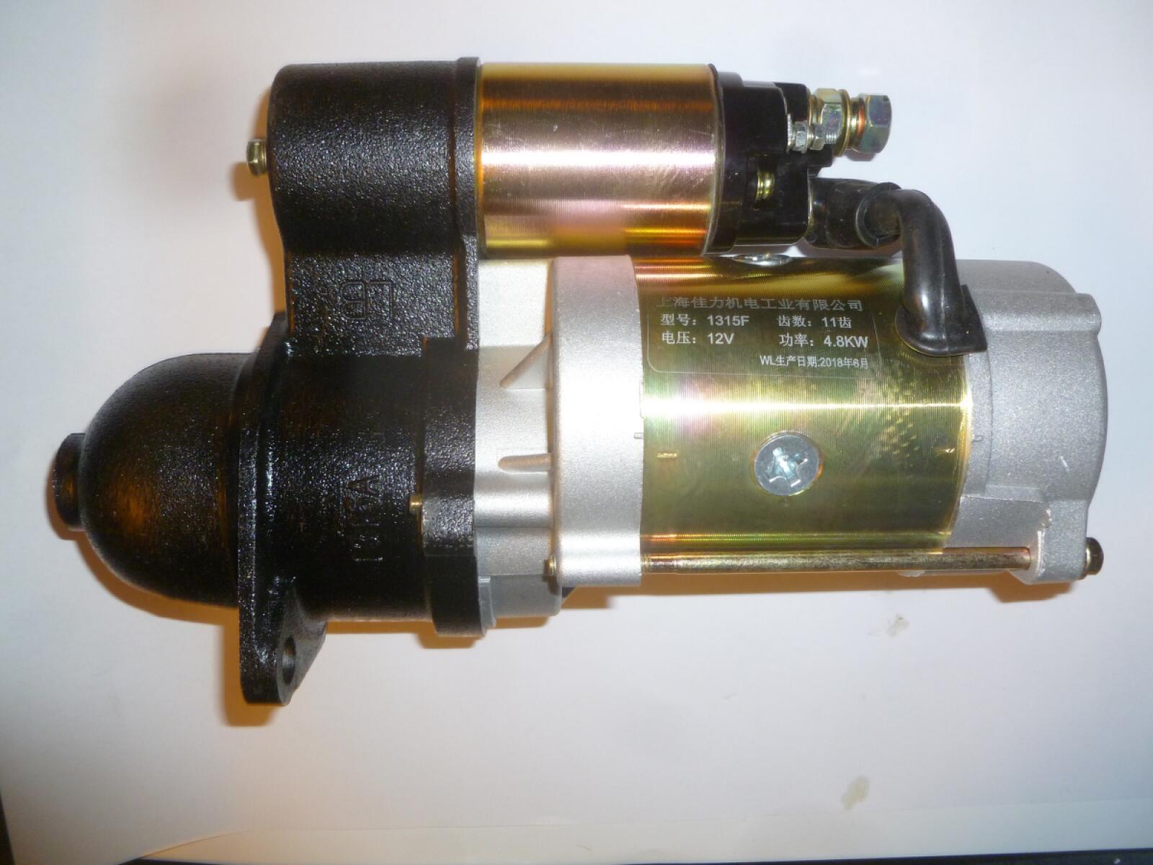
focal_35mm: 28
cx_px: 576
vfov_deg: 49.7
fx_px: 933
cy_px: 432
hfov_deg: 63.4
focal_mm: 5
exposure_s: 1/30
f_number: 3.3
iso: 200
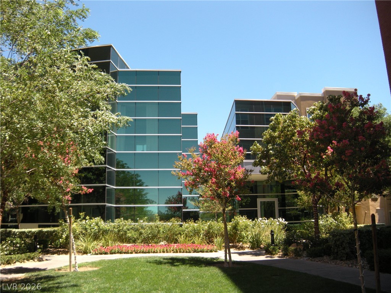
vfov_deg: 40.7
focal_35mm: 35
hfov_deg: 52.6
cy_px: 146
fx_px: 395
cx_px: 196
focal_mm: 5.9
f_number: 3.8
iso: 89
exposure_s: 1/327
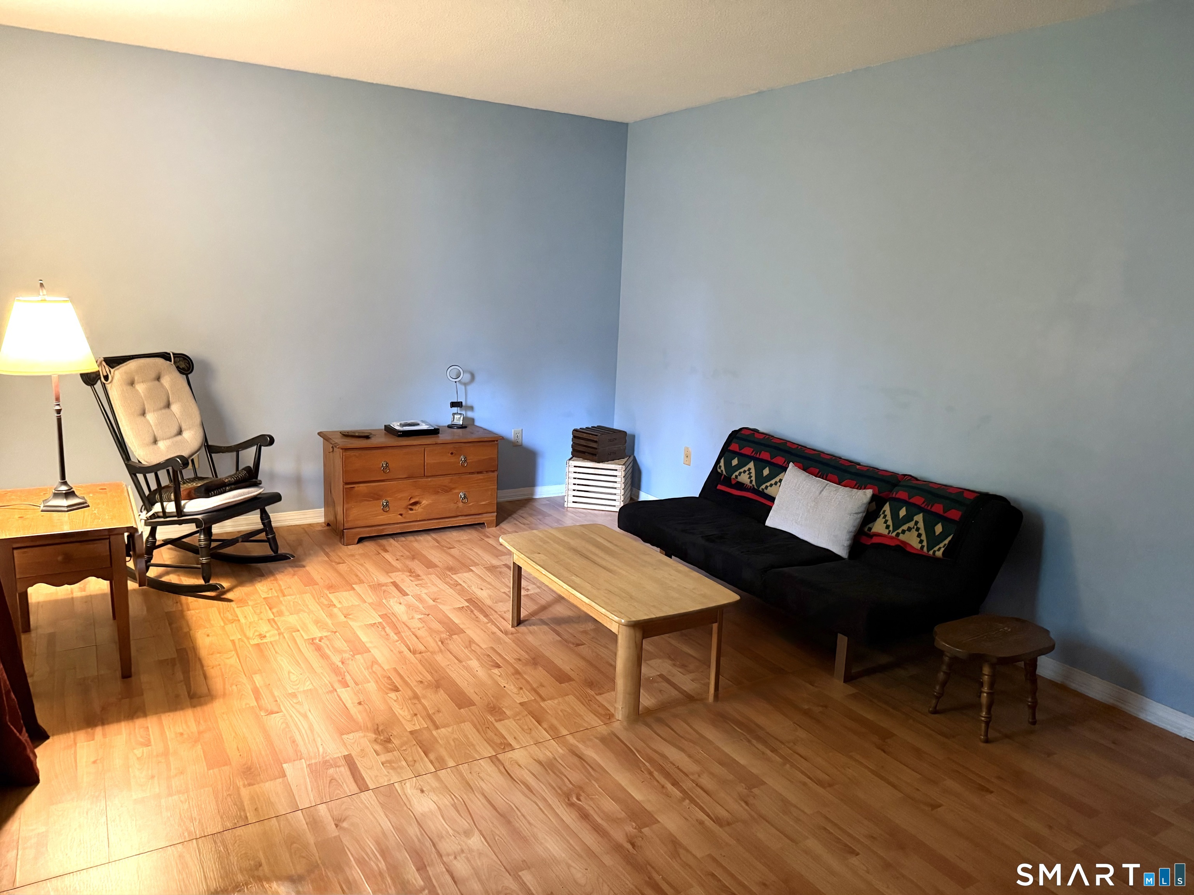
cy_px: 448
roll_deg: -2.1
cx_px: 597
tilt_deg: -11.6
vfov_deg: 56.8
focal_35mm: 24
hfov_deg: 71.6
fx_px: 828
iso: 1000
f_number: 1.78
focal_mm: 6.76
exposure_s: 1/30
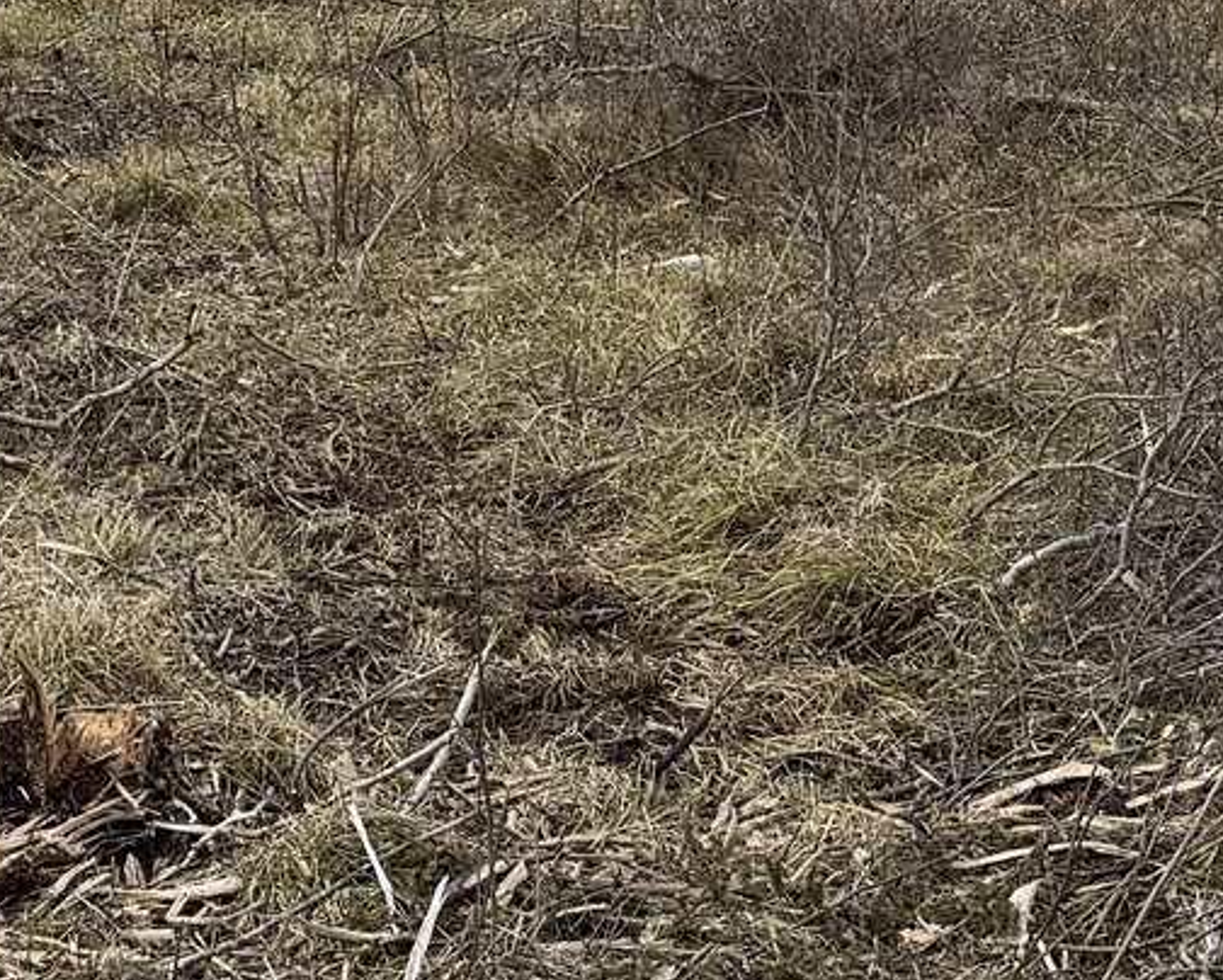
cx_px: -34
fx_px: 3876
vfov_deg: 14.2
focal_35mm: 107
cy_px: 27
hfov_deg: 17.5
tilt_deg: -11.7
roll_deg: +1.4
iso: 80
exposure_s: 1/4950
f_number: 1.78
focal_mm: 6.76
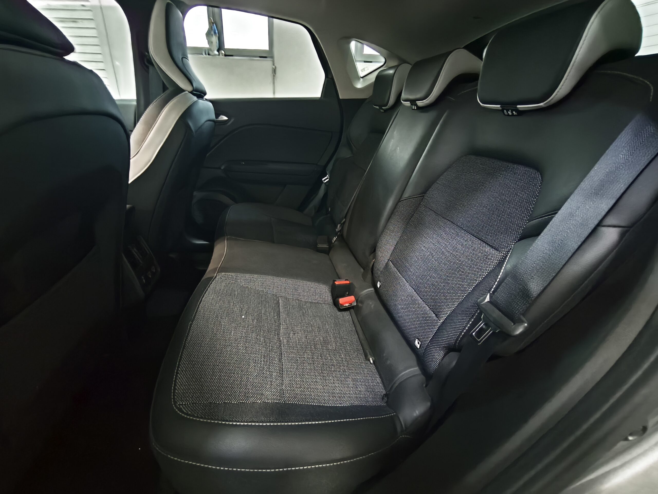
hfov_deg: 98.2
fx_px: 285
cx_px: 329
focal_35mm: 15
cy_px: 247
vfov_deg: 81.7
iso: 3200
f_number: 2.2
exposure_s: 1/7.69
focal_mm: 1.91
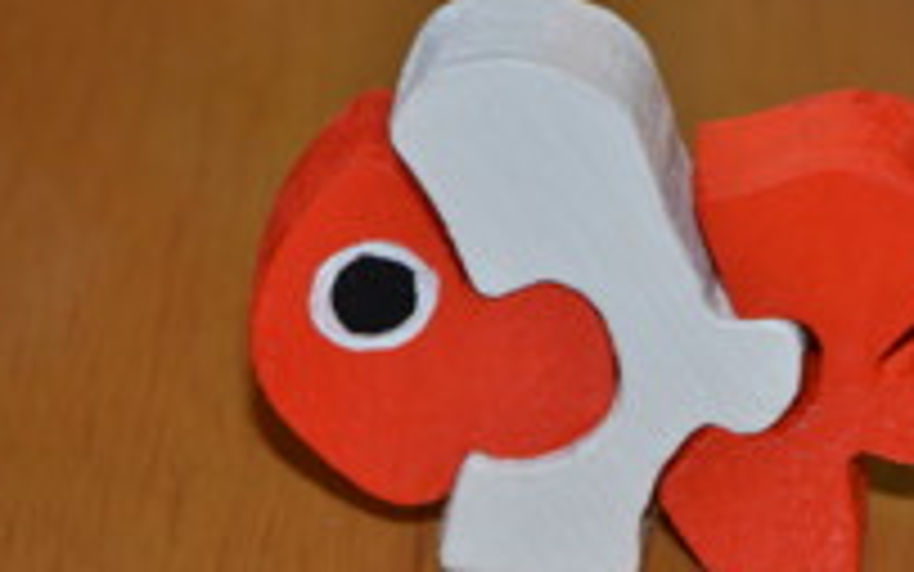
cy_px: 304
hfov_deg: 6.7
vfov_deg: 4.2
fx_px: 7849
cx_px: 644
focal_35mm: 315
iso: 800
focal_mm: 105
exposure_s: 1/60
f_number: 5.6
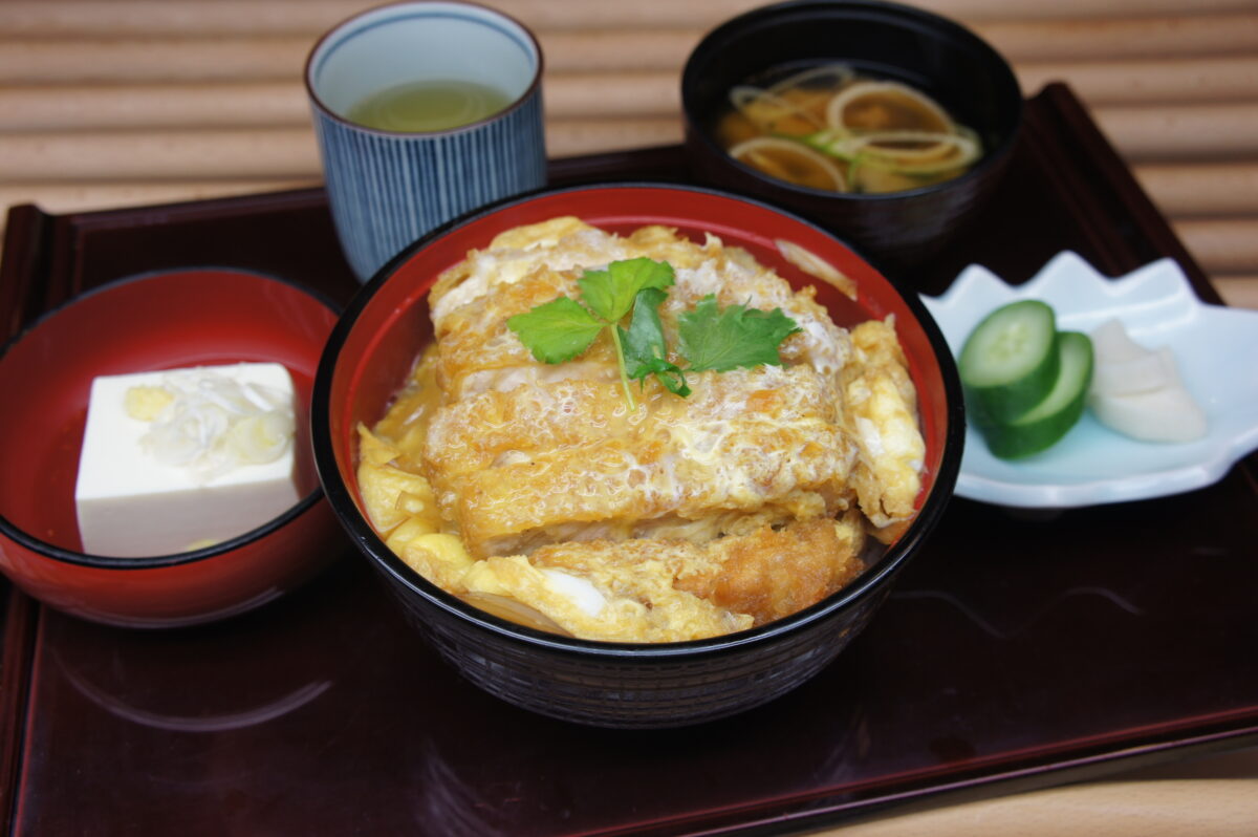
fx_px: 1309
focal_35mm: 38
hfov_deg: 51.3
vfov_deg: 35.4
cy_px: 418
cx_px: 629
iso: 200
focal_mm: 25
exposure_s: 1/80
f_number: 5
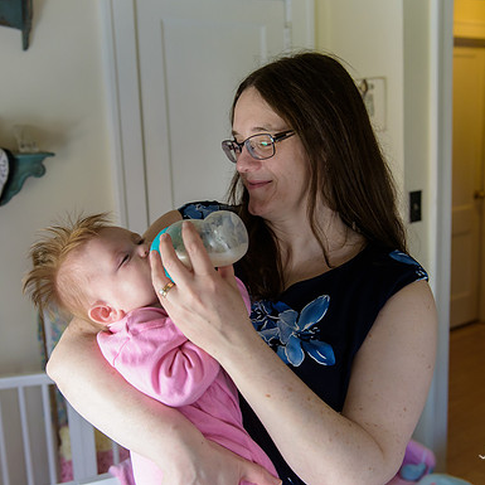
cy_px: 242
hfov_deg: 40.9
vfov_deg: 40.9
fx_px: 650
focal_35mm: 41
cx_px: 234
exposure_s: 1/250
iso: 1600
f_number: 3.2
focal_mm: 32
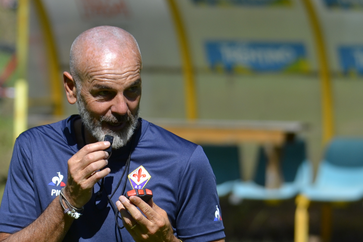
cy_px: 257
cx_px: 156
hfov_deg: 2.8
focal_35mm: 724
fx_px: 7300
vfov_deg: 1.9
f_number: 5.6
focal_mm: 210
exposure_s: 1/500
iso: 110
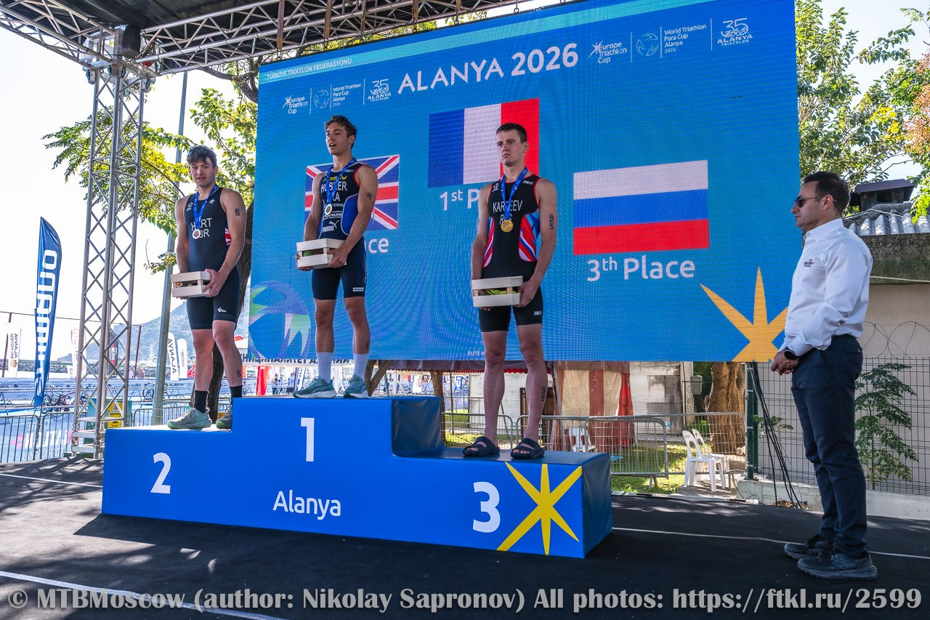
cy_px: 310
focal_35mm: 28
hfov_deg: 66.4
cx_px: 465
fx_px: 710
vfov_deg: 47.1
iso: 250
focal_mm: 27.5
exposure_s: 1/320
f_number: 6.3
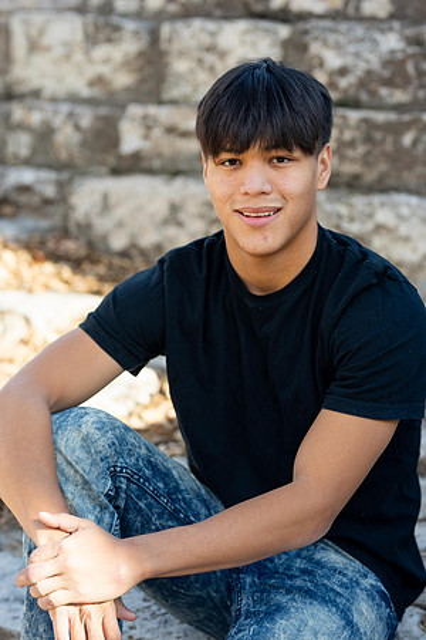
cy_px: 320
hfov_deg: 16.1
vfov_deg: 23.9
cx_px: 213
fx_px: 1509
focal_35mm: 85
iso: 31
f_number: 3.2
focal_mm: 85
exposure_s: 1/200
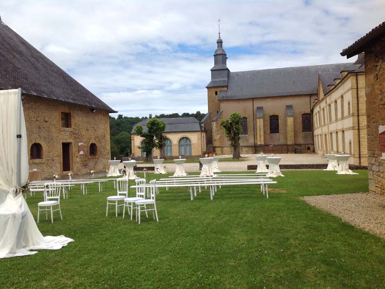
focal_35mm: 35
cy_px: 144
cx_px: 192
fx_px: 389
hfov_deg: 52.6
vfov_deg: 40.7
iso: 64
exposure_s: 1/2326
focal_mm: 4.28
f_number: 2.4
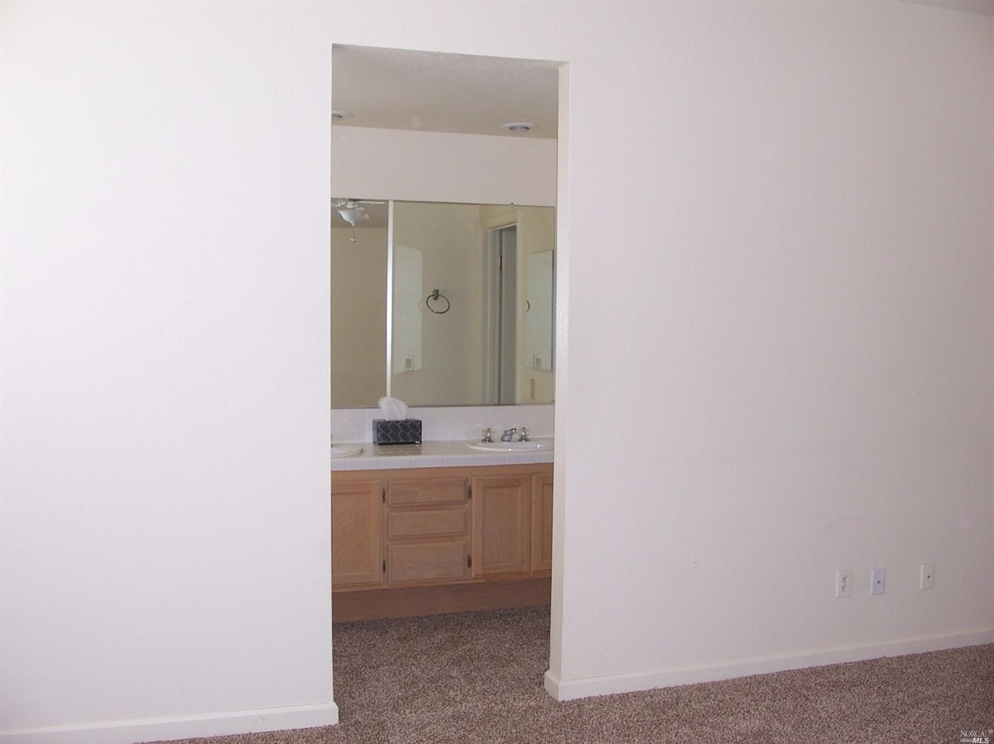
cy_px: 372
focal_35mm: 35
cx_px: 497
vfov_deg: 40.7
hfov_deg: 52.6
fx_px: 1005
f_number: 2.8
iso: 80
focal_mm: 6
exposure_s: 1/60
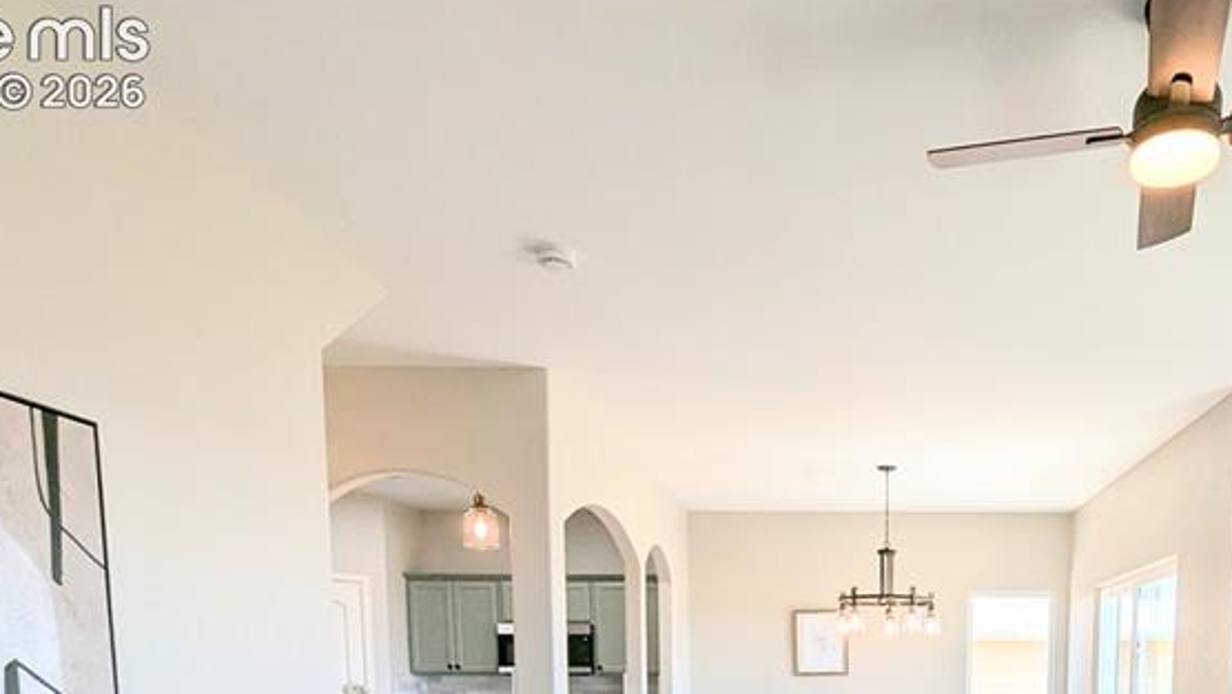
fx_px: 850
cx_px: 849
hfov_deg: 69.3
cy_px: 765
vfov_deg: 37.2
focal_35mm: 26
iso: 52
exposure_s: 1/299
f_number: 2.2
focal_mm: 1.95
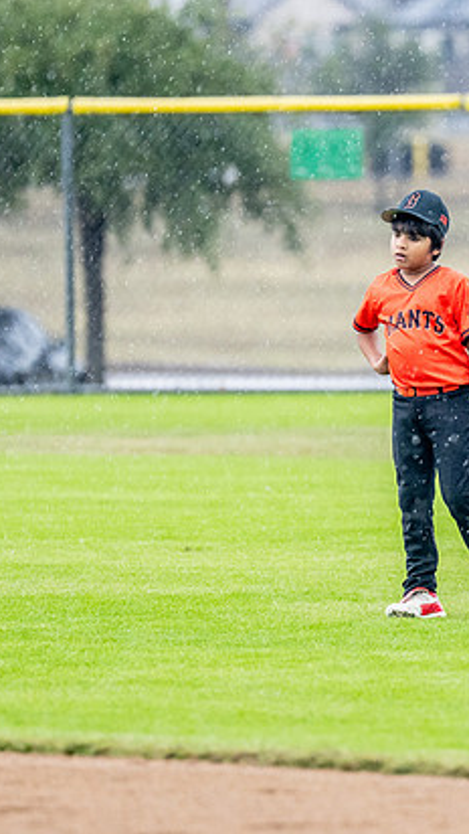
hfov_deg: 2.4
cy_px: 400
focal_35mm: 502
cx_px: 456
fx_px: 11089
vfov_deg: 4.3
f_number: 2.8
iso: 1600
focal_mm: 200
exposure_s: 1/1000
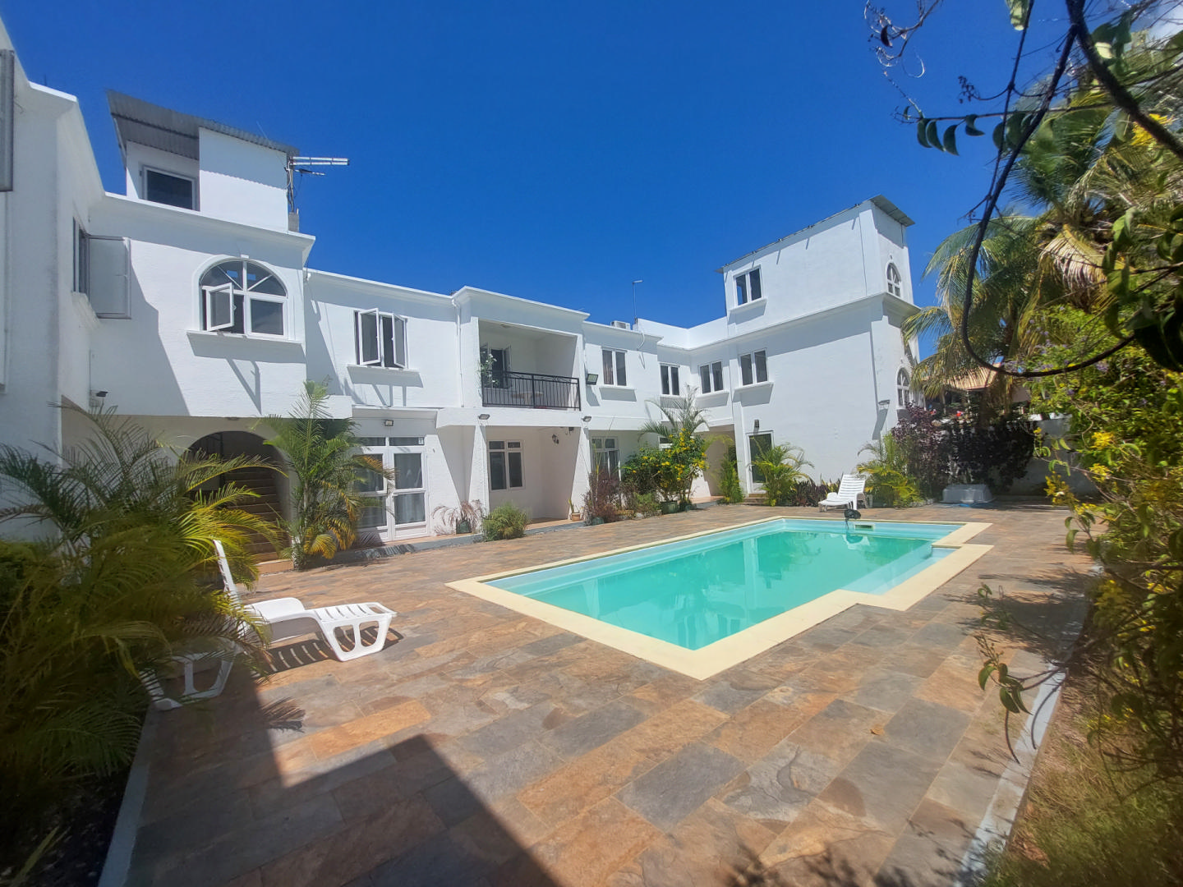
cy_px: 444
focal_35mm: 13
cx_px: 592
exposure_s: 1/3691
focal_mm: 1.74
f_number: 2.2
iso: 50
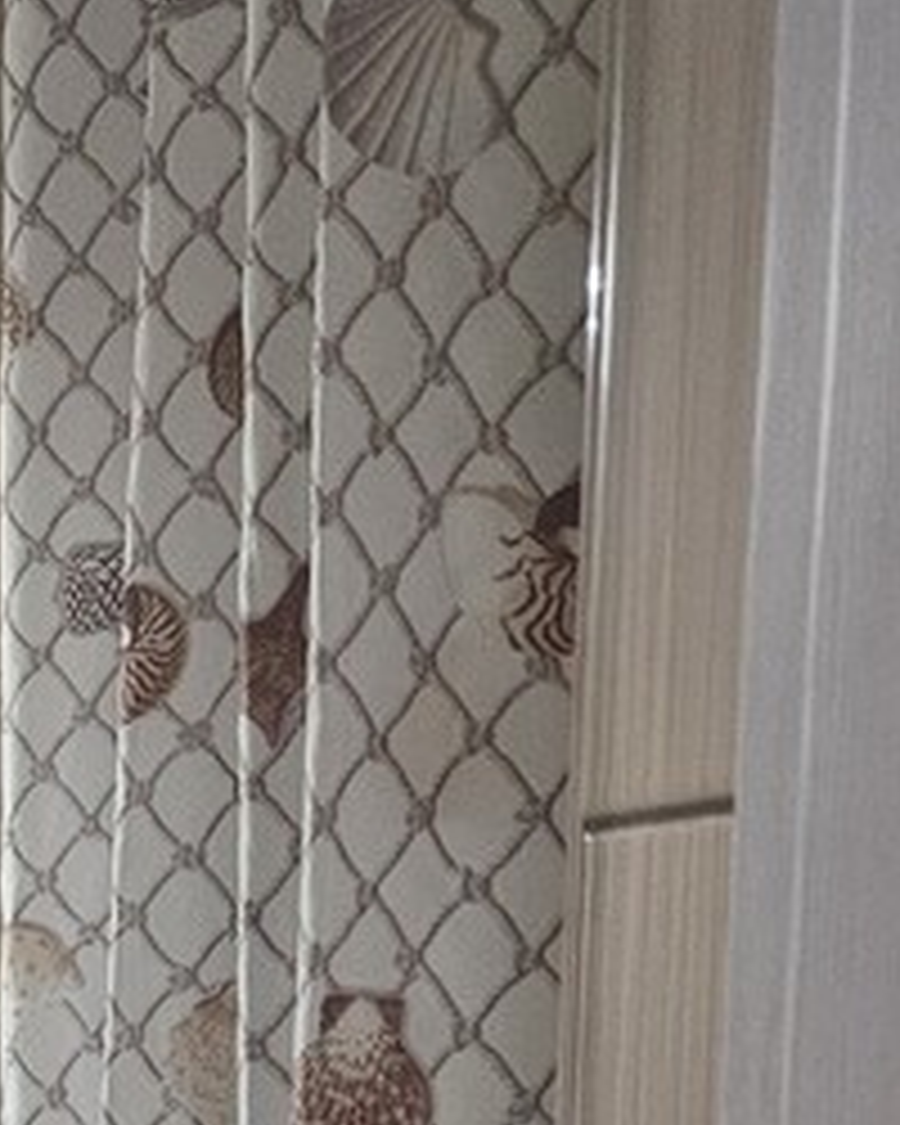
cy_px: 1490
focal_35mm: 92
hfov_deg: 14.4
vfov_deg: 19.1
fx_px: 3063
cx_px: -783
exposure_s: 1/100
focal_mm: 5.4
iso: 500
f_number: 1.8
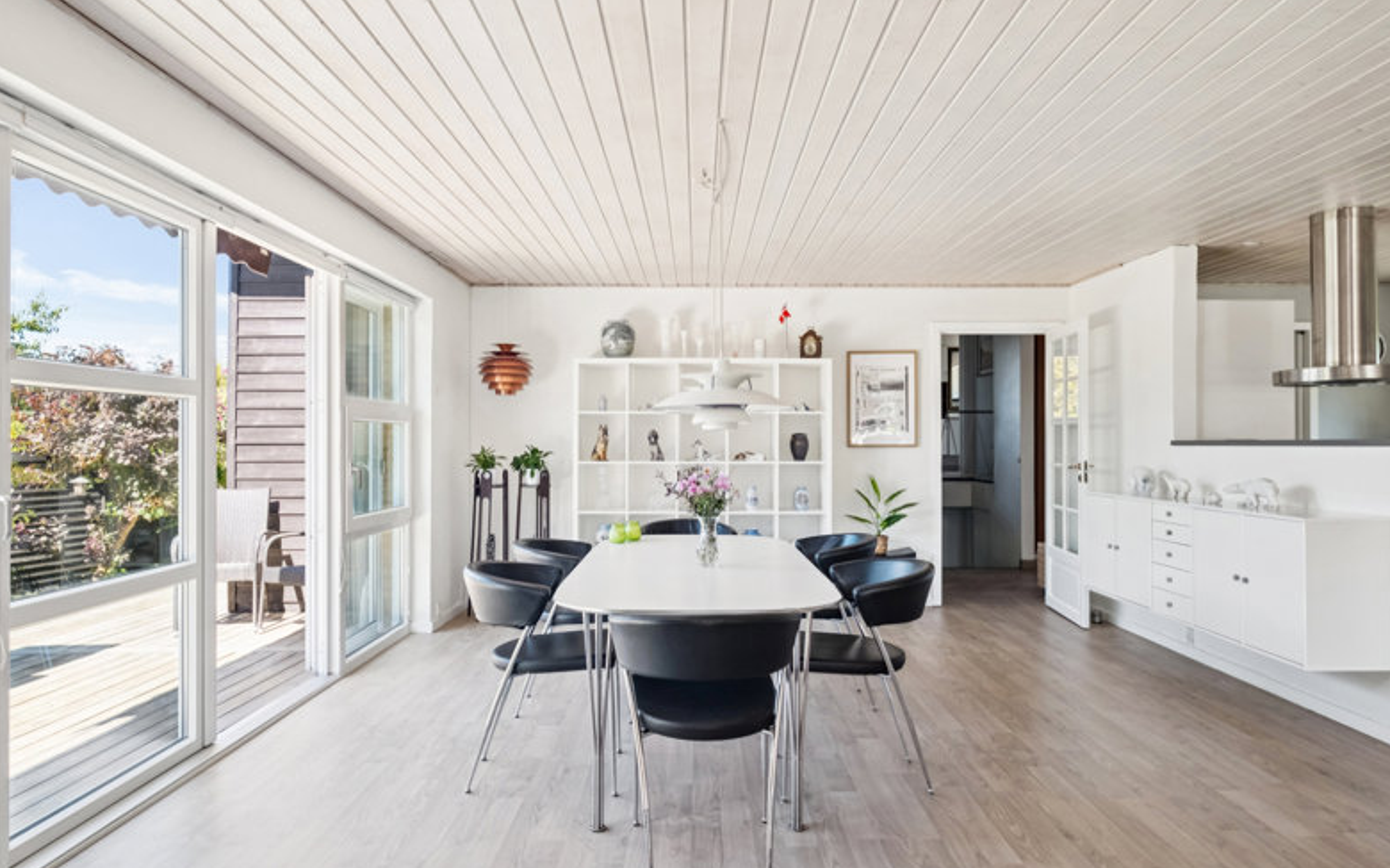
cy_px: 439
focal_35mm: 23
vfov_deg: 53.0
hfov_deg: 77.2
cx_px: 695
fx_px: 871
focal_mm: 14.5
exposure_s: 1/25
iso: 500
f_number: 8
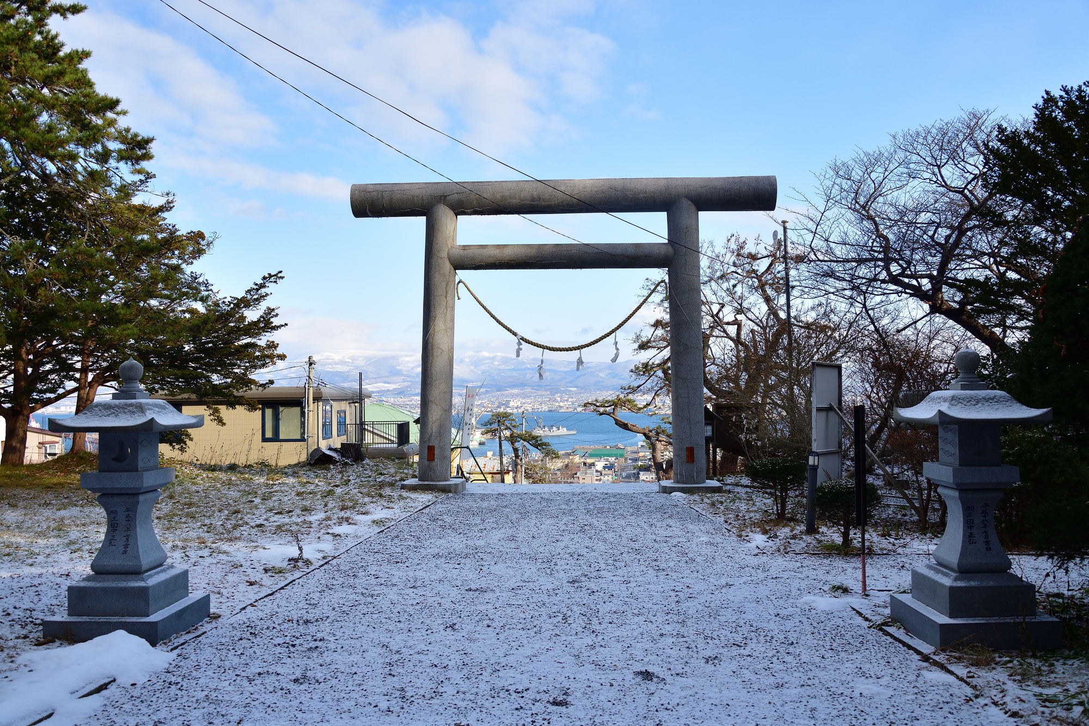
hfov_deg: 65.5
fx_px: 847
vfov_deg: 46.4
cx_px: 544
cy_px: 363
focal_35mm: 28
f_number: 8
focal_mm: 28
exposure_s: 1/400
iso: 400
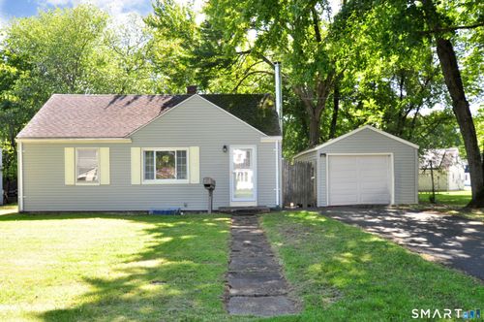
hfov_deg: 62.0
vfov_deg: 43.5
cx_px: 242
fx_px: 403
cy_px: 161
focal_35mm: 30
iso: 640
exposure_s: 1/200
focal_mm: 20
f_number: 8
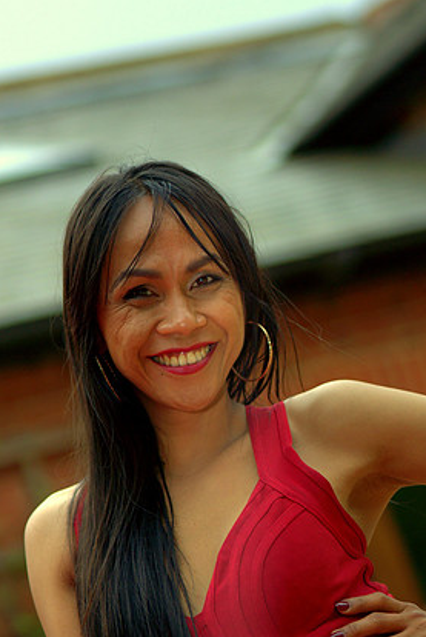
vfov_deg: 12.6
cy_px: 306
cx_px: 230
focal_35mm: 163
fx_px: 2886
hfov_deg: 8.4
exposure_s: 1/2000
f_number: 2.8
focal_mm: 100
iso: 100
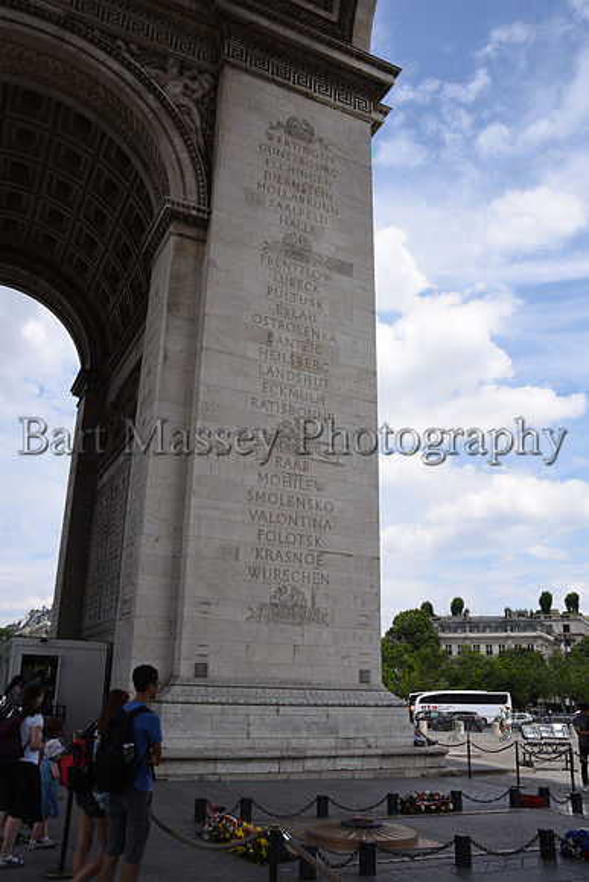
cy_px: 441
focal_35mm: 28
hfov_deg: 46.4
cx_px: 294
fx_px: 687
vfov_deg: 65.5
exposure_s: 1/125
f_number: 20
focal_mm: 28
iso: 280
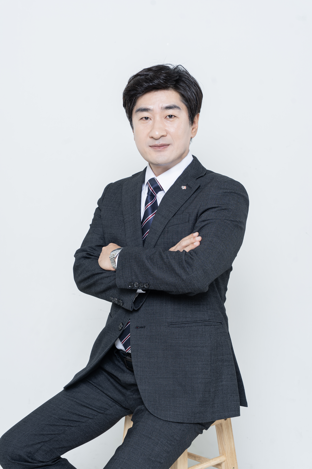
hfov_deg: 19.5
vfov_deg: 28.8
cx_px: 156
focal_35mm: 70
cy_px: 234
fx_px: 910
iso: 125
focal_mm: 70
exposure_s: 1/125
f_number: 7.1
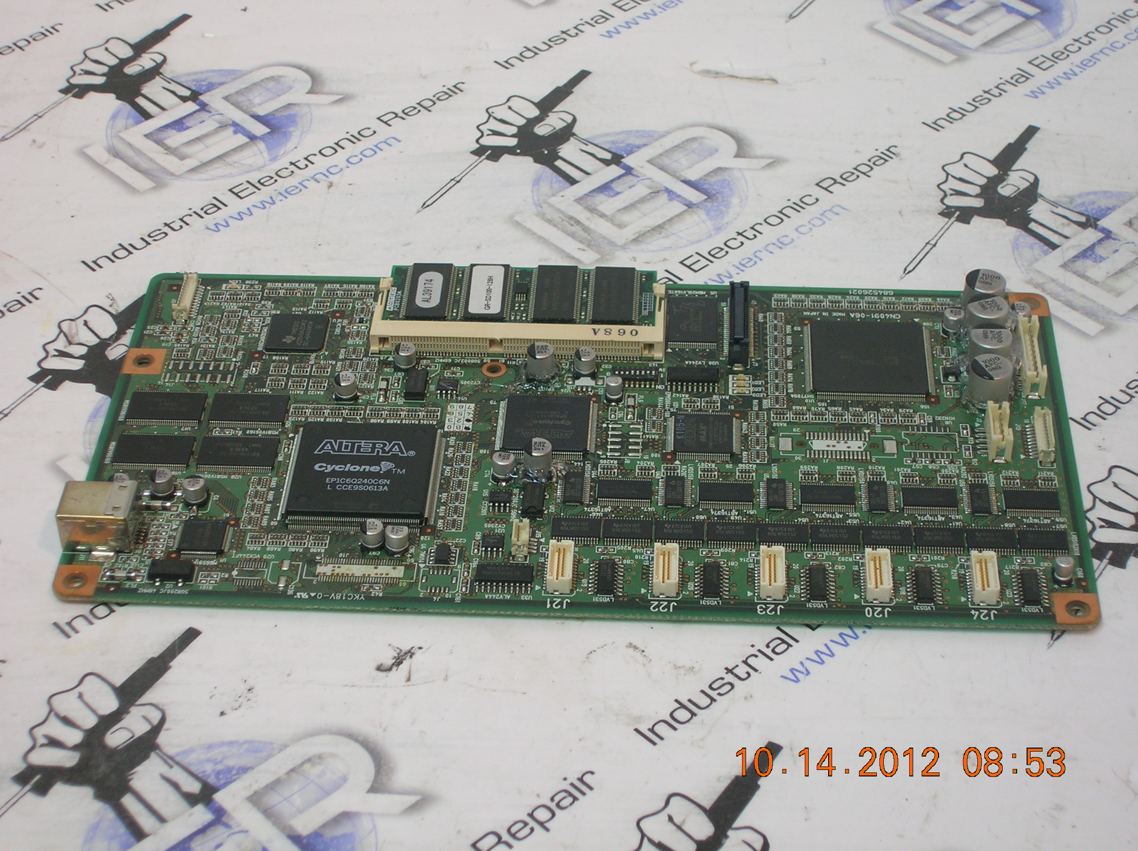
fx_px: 2299
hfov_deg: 27.8
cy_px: 426
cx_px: 569
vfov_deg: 21.0
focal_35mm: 70
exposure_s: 1/4.3
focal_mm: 11.7
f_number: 3.9
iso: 76
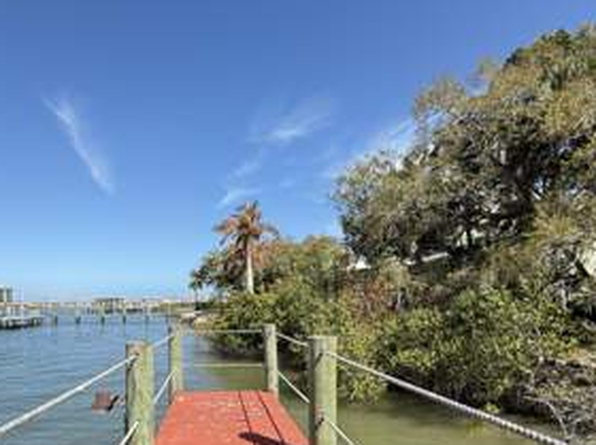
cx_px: 228
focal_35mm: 24
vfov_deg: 55.0
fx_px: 413
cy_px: 310
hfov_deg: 70.7
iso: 50
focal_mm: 2.22
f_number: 2.2
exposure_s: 1/686
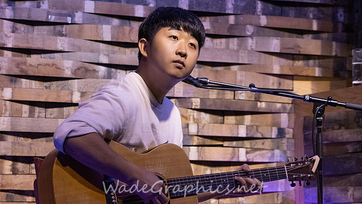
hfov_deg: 21.1
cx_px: 192
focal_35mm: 101
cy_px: 114
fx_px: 970
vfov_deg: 12.0
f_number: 6.3
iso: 6400
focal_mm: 78
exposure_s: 1/125
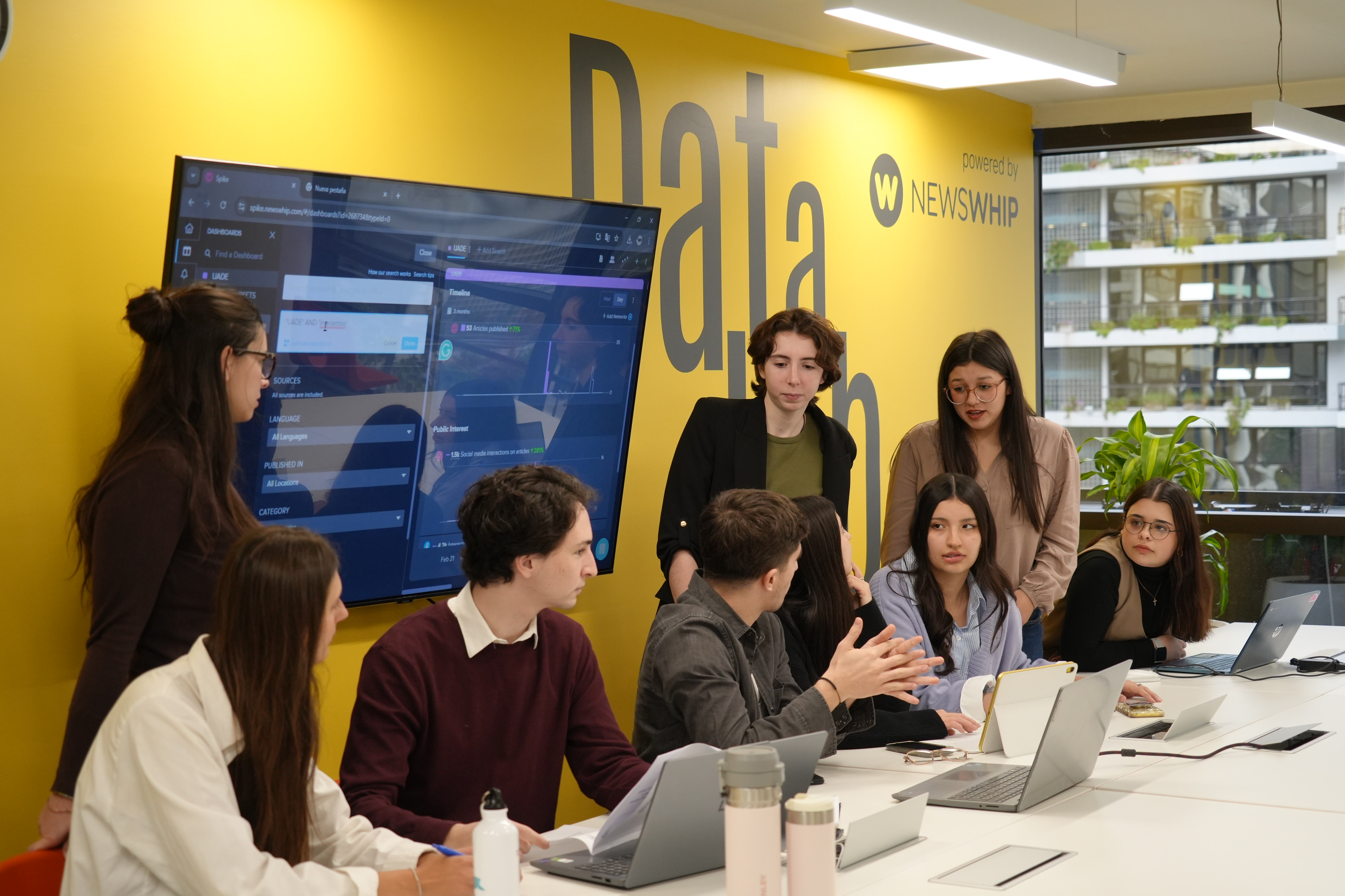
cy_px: 448
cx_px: 672
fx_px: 2055
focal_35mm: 55
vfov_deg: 24.6
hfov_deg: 36.2
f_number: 5
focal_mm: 55
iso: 1600
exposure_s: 1/160
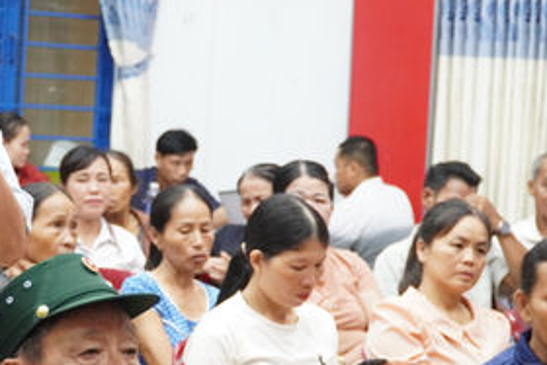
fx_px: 2067
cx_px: 186
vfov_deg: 10.1
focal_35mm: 136
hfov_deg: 15.0
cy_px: 219
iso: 3200
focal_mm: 47
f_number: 4
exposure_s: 1/80
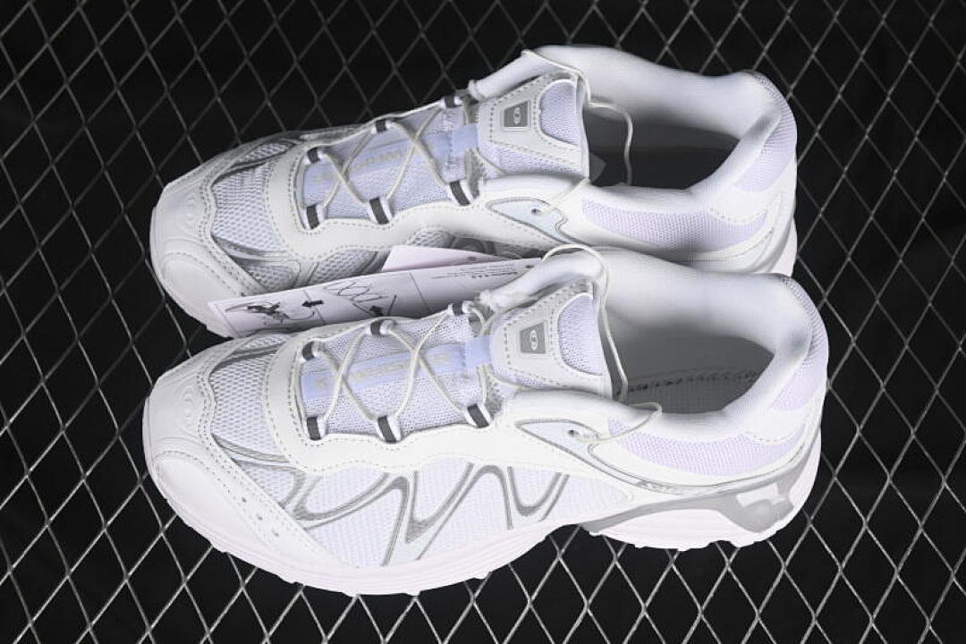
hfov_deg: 27.0
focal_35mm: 75
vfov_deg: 18.2
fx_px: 2012
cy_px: 322
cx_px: 483
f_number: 7.1
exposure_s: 1/80
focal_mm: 50
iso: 160
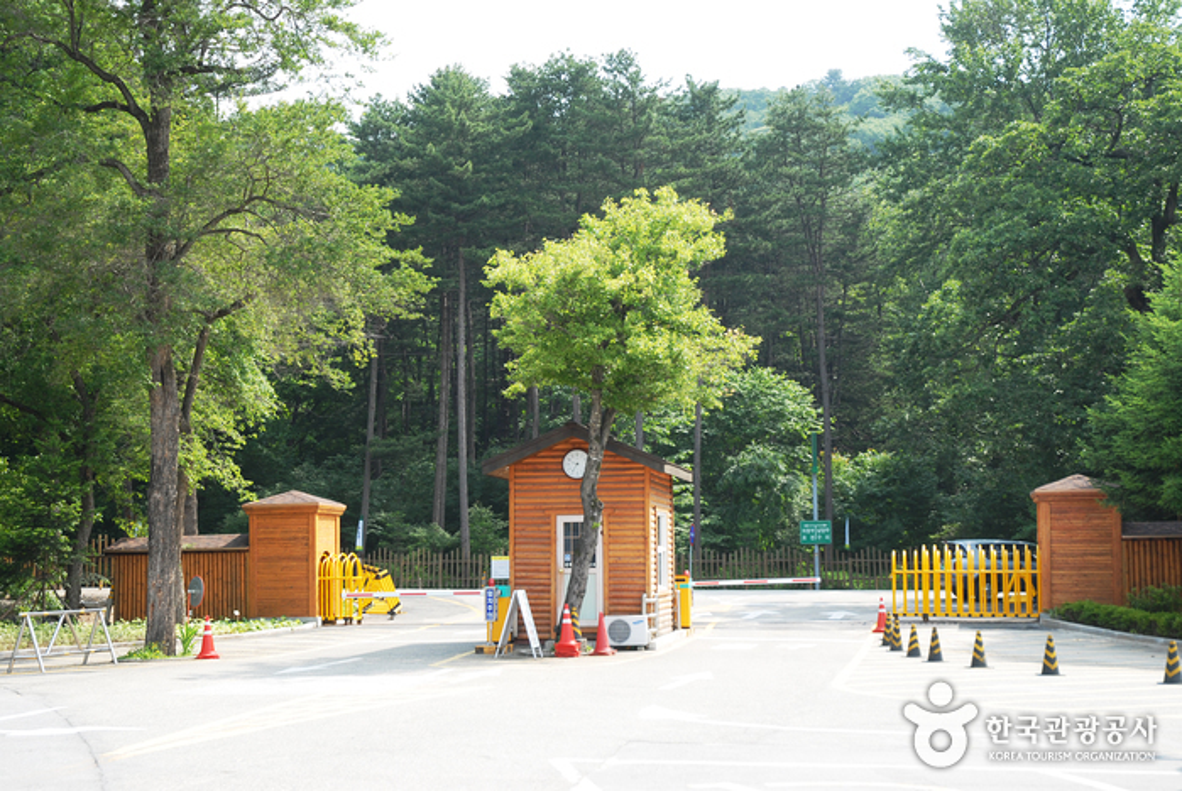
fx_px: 1874
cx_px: 591
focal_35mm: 57
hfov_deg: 35.0
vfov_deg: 23.8
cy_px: 396
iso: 100
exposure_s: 1/125
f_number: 5.6
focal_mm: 38
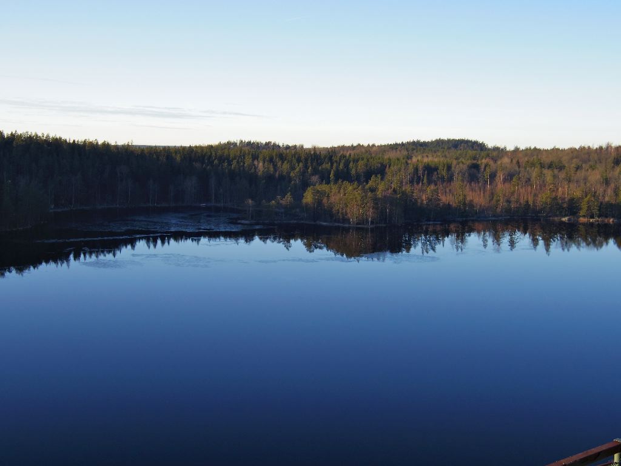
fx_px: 843
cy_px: 233
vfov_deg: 30.9
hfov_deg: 40.4
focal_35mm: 47
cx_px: 310
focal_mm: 8.5
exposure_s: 1/320
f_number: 3.2
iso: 125
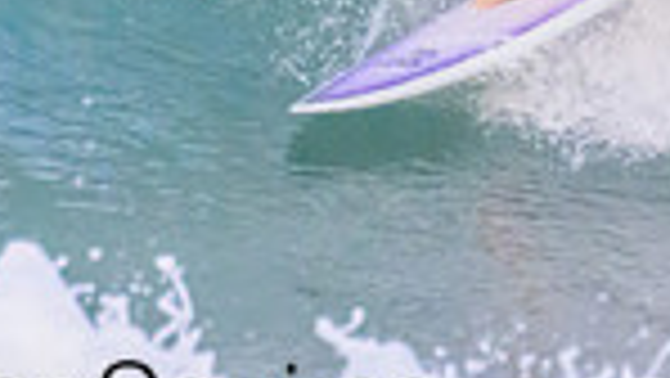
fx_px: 60738
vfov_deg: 0.4
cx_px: 90
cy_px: -344
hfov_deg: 0.6
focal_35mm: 3417
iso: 5600
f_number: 11
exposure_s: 1/2000
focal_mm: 800
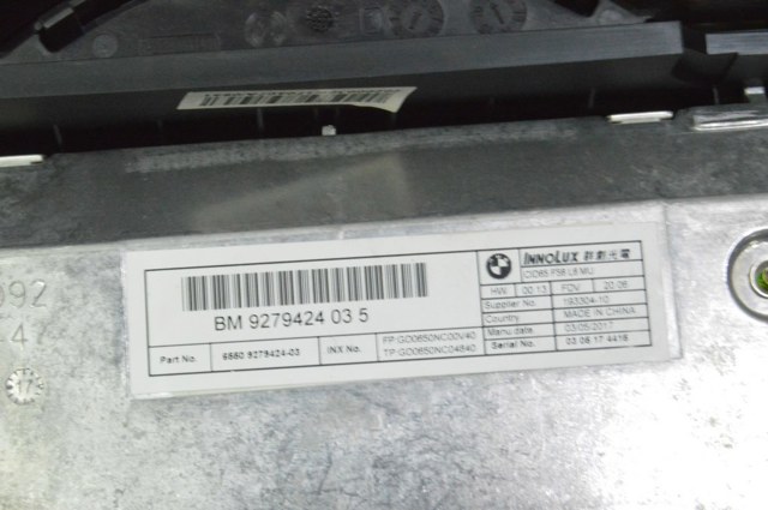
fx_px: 1758
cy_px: 255
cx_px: 384
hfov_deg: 24.6
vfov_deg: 16.5
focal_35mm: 82
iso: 6400
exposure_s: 1/20
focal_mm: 55
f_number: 20
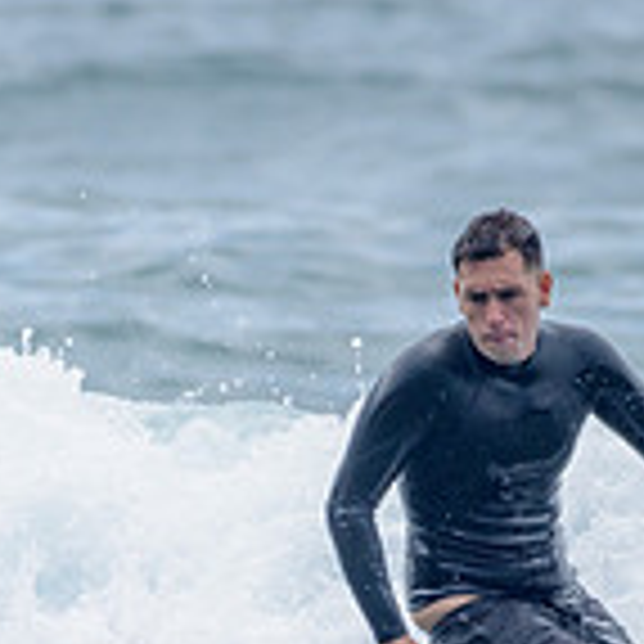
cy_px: 620
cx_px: 485
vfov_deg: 0.8
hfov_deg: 0.8
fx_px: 44559
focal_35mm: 2117
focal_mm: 500
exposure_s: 1/2000
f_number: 5.6
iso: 250
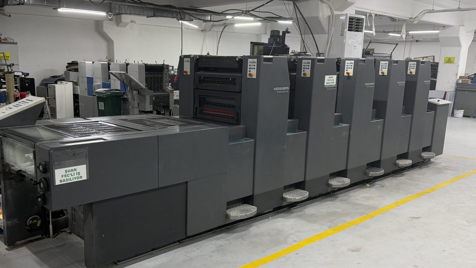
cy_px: 151
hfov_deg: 57.8
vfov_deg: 34.6
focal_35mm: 34
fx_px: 429
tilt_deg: -11.0
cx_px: 203
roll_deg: -1.1
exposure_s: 1/100
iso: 320
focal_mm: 6.76
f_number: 1.78
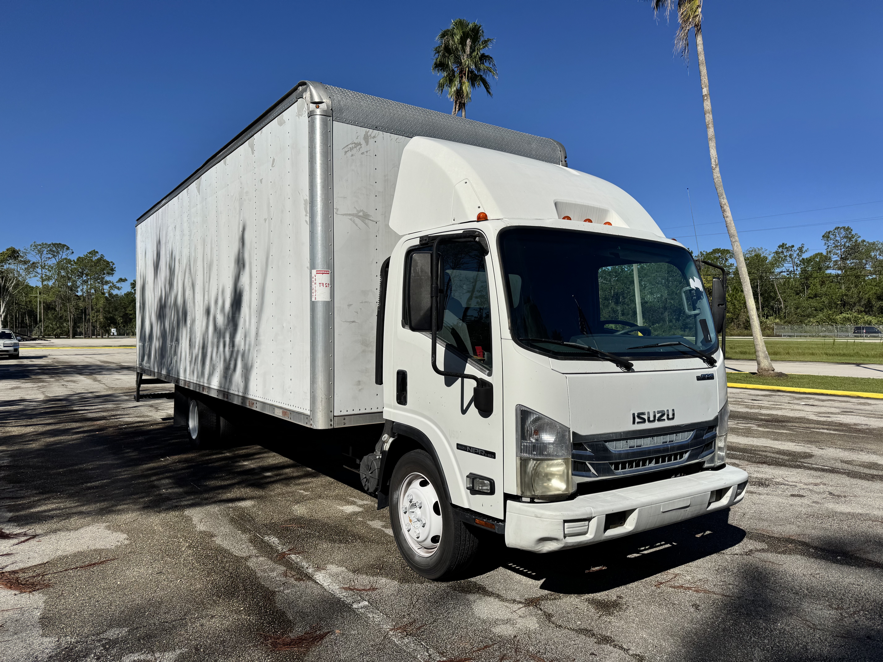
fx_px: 612
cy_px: 331
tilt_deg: +1.1
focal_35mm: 24
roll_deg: +1.0
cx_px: 442
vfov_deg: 56.8
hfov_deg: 71.6
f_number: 1.78
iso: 80
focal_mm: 6.76
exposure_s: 1/12346
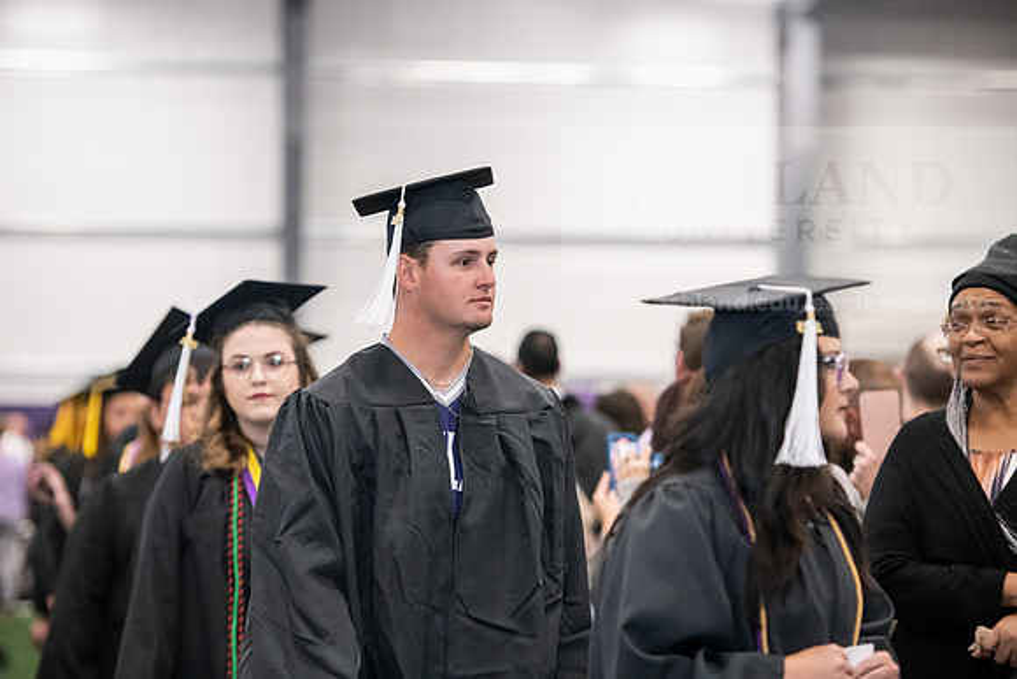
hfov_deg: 15.8
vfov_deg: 10.6
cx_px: 508
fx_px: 3673
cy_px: 340
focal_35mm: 130
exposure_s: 1/200
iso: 3200
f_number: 3.2
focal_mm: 130
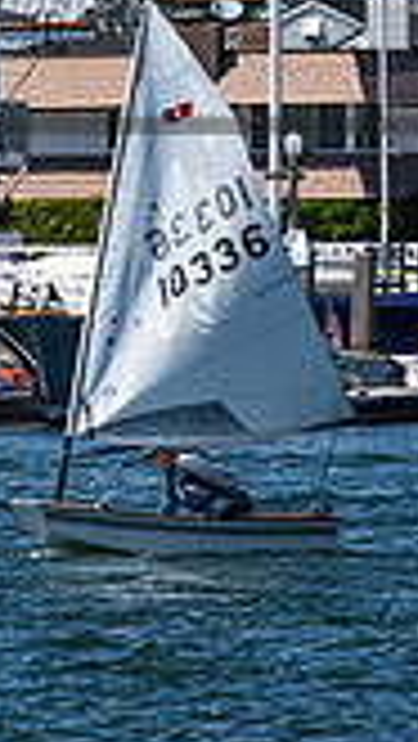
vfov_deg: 3.3
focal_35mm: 645
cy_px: 188
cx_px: -925
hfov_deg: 1.9
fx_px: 12690
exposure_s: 1/500
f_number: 16
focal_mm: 155
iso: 250
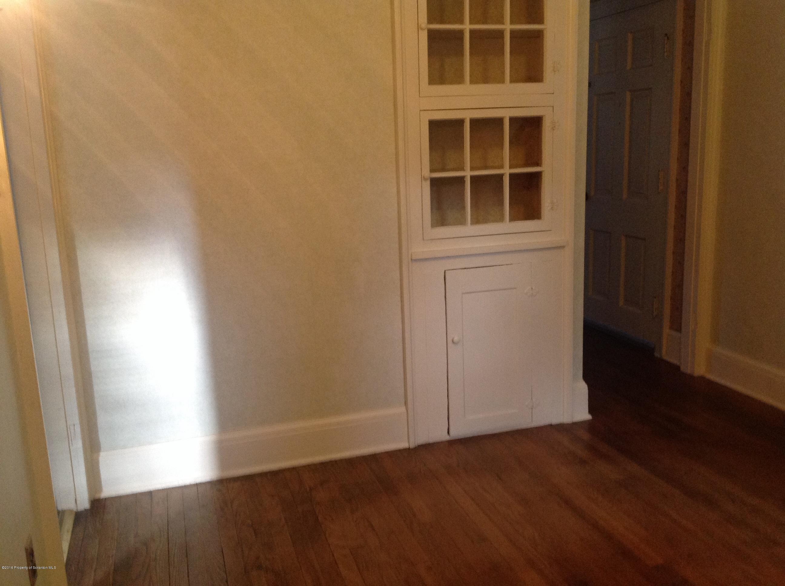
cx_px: 392
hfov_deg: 52.7
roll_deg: +2.5
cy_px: 293
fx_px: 793
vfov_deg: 40.6
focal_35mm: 35
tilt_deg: -11.9
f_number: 2.4
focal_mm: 4.28
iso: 200
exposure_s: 1/15
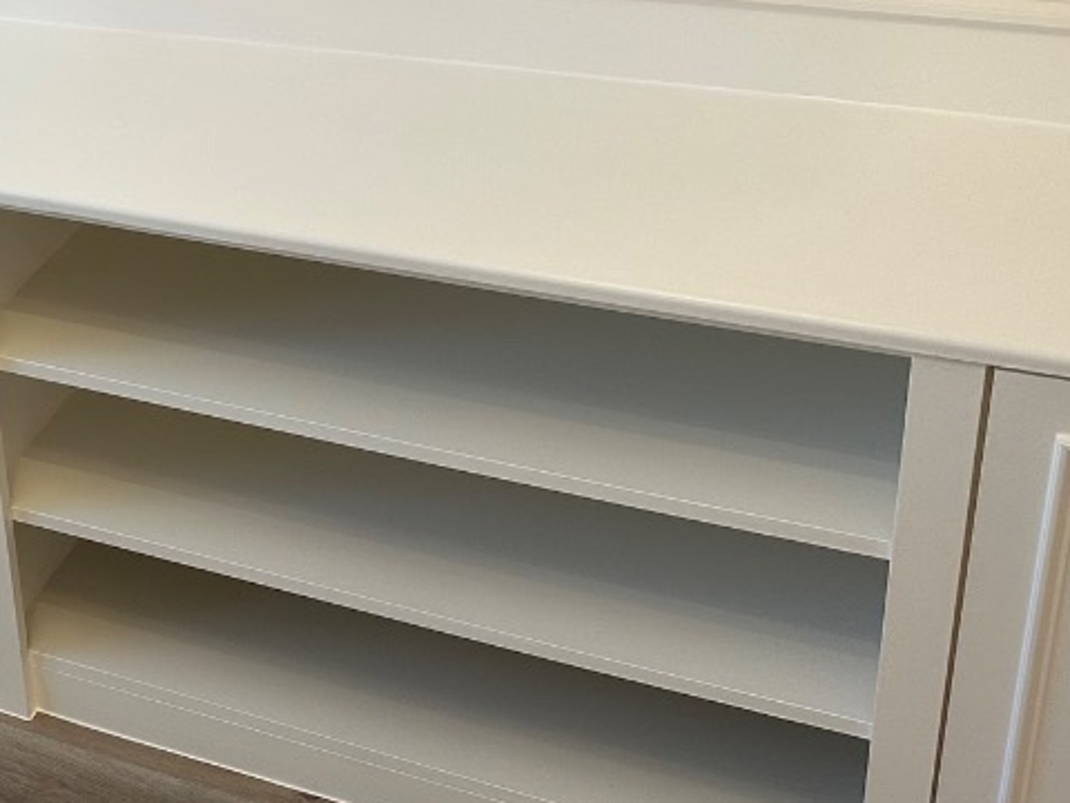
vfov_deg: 24.0
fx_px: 1855
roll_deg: +8.6
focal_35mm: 60
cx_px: 38
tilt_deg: -23.8
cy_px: 141
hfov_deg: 30.3
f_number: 1.78
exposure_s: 1/100
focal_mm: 6.86
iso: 125
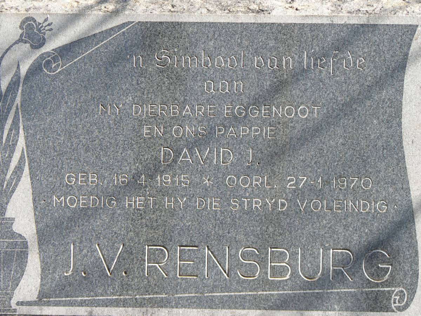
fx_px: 2919
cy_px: 158
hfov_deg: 8.2
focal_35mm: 240
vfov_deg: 6.2
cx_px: 210
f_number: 4
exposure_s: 1/125
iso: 80
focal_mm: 40.1
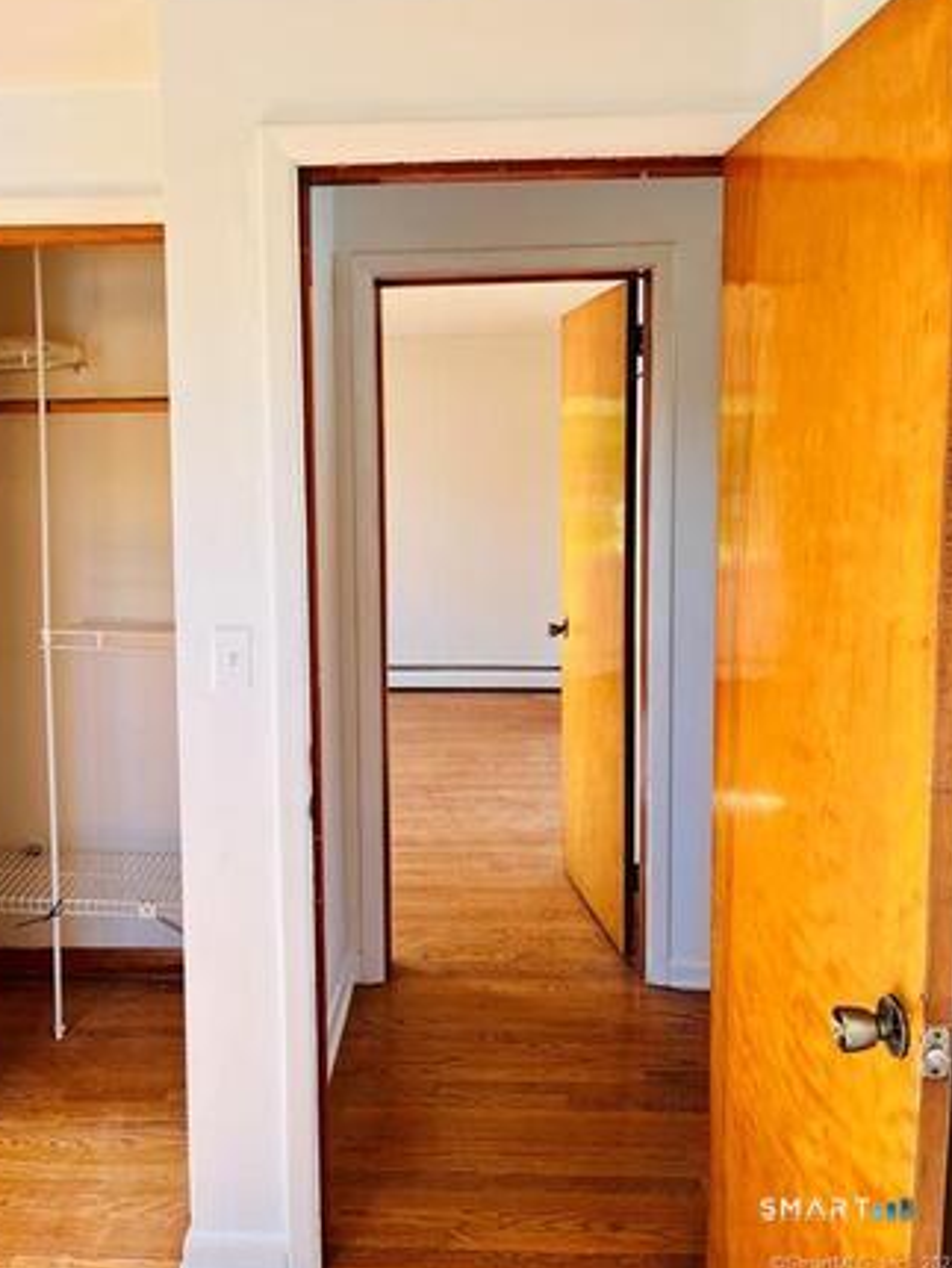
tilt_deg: -5.6
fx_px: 1062
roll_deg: +0.7
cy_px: 569
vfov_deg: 61.5
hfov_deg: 48.2
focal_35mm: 29
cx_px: 439
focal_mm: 5.1
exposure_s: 1/121
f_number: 1.6
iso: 50
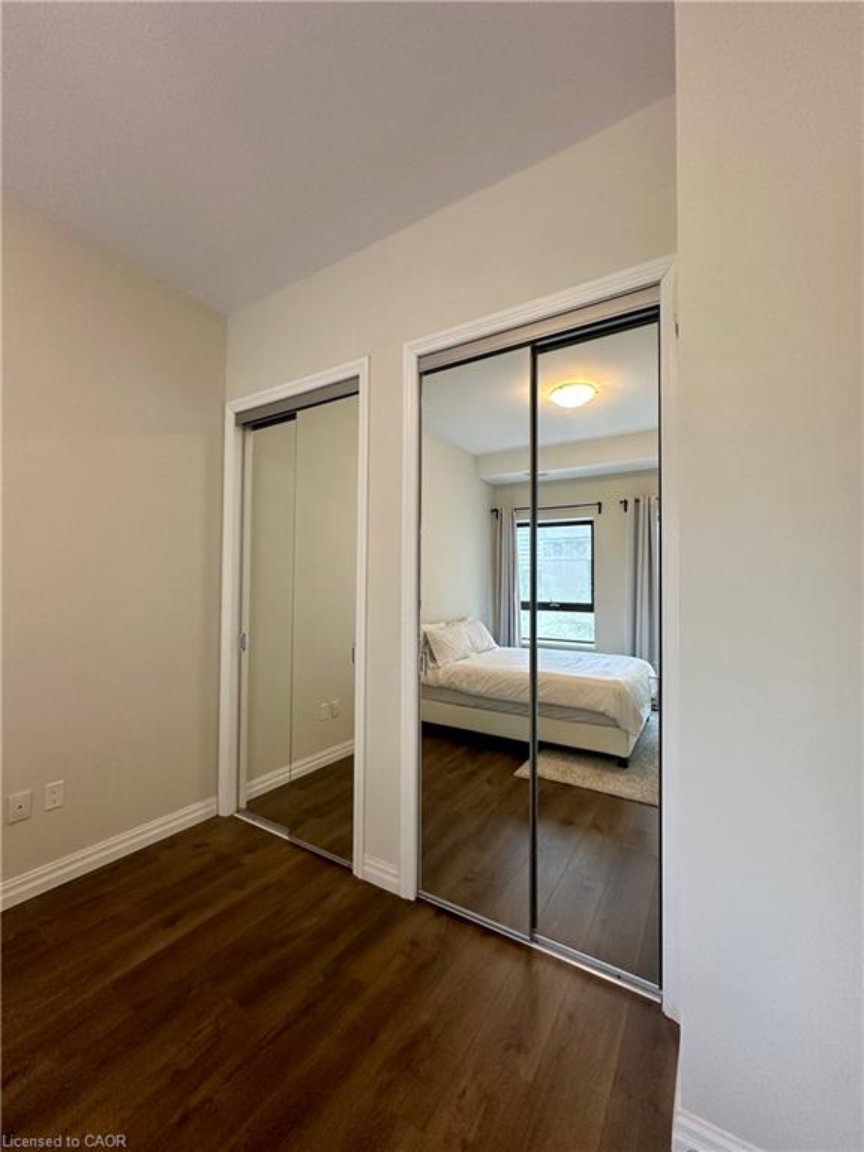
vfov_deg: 102.1
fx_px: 466
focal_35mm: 14
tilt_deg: +0.9
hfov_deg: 85.7
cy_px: 576
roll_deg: -1.1
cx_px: 432
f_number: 2.2
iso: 250
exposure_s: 1/99
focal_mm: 2.22
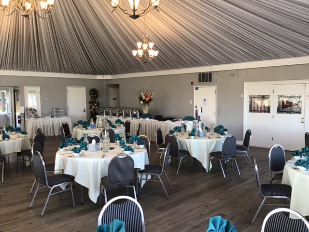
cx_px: 154
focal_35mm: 31
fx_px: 277
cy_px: 116
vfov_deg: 45.4
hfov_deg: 58.4
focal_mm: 3.3
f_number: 2.4
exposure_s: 1/30
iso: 32
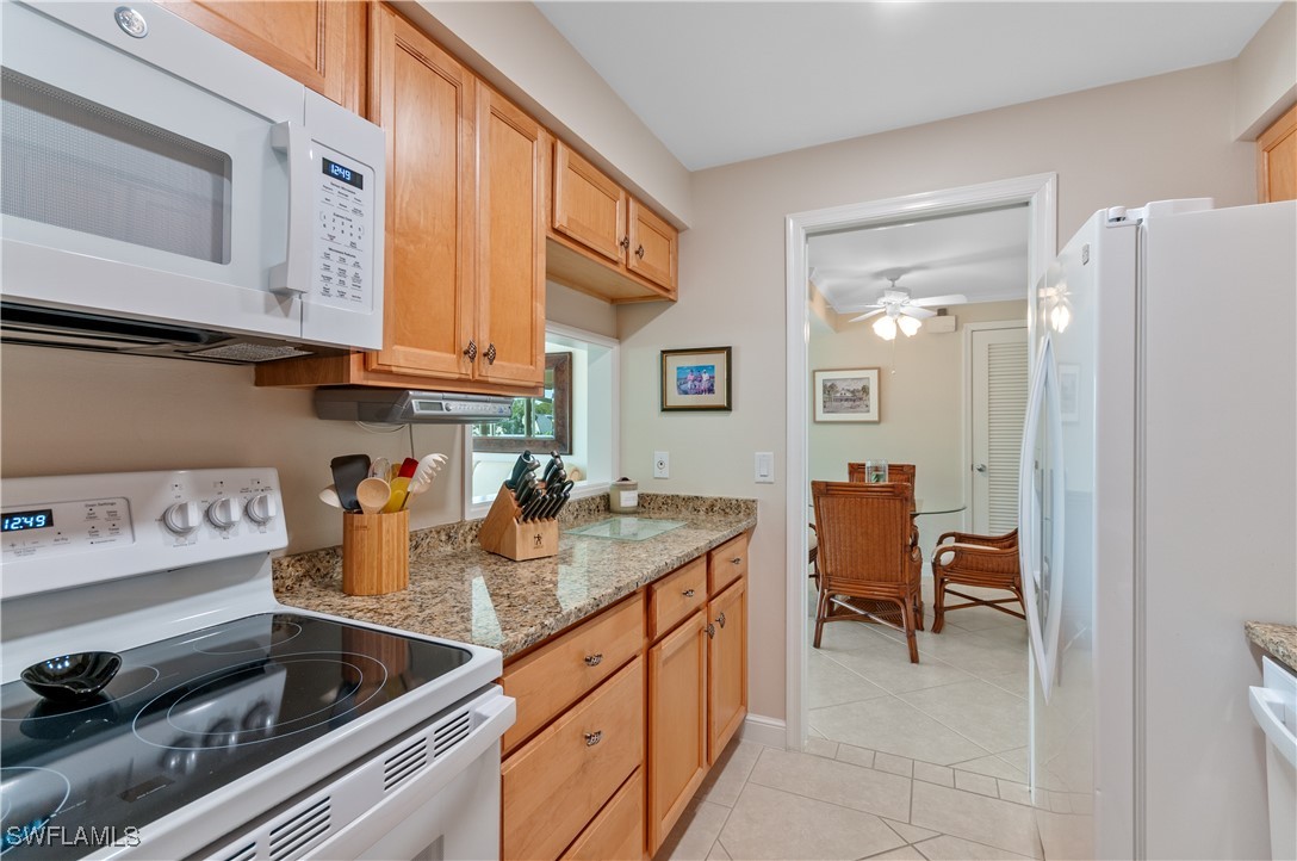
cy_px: 430
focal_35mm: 15
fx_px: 540
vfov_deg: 77.1
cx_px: 648
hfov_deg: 100.5
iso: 200
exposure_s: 1/3
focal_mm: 10
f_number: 8
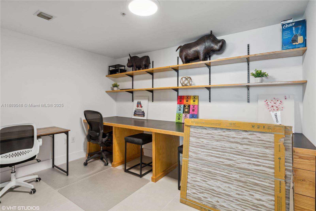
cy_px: 106
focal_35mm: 17
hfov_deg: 93.0
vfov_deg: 70.1
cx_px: 158
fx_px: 150
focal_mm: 17.1
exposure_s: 1/3.33
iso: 250
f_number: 9
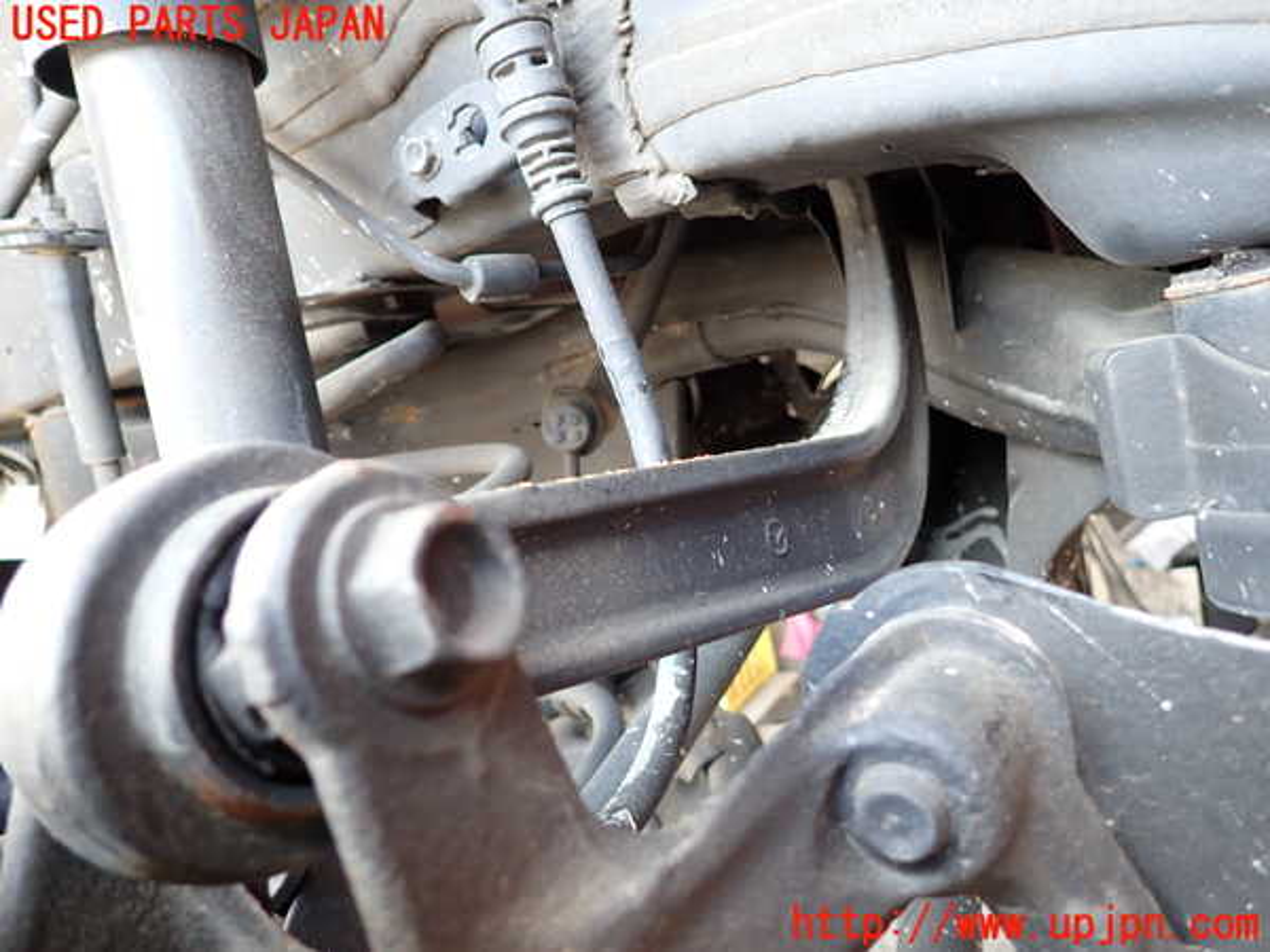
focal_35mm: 25
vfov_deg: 54.9
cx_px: 635
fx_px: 917
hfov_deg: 69.4
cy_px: 476
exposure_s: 1/60
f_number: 2
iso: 200
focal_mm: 4.5
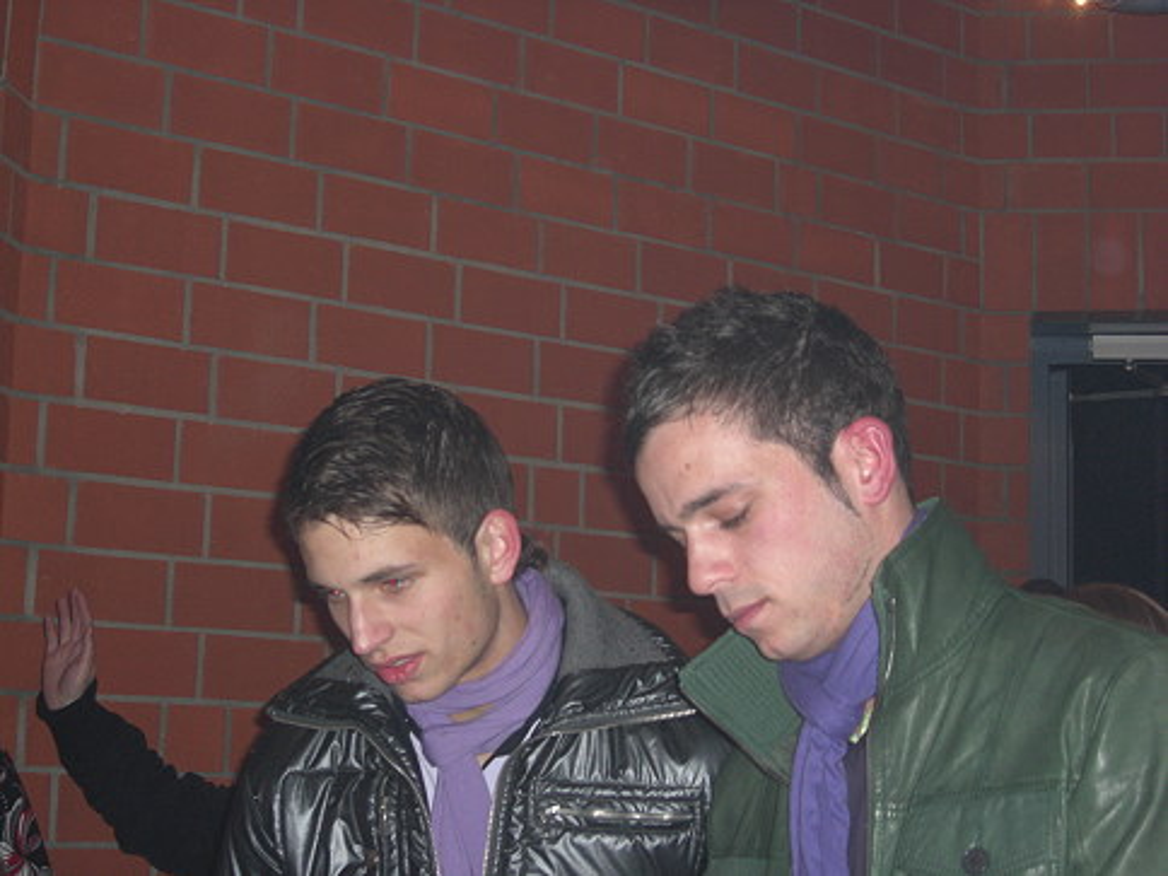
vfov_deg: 25.7
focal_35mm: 57
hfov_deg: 33.8
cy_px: 438
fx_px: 1923
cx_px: 584
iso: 200
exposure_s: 1/60
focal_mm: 11.8
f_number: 3.6
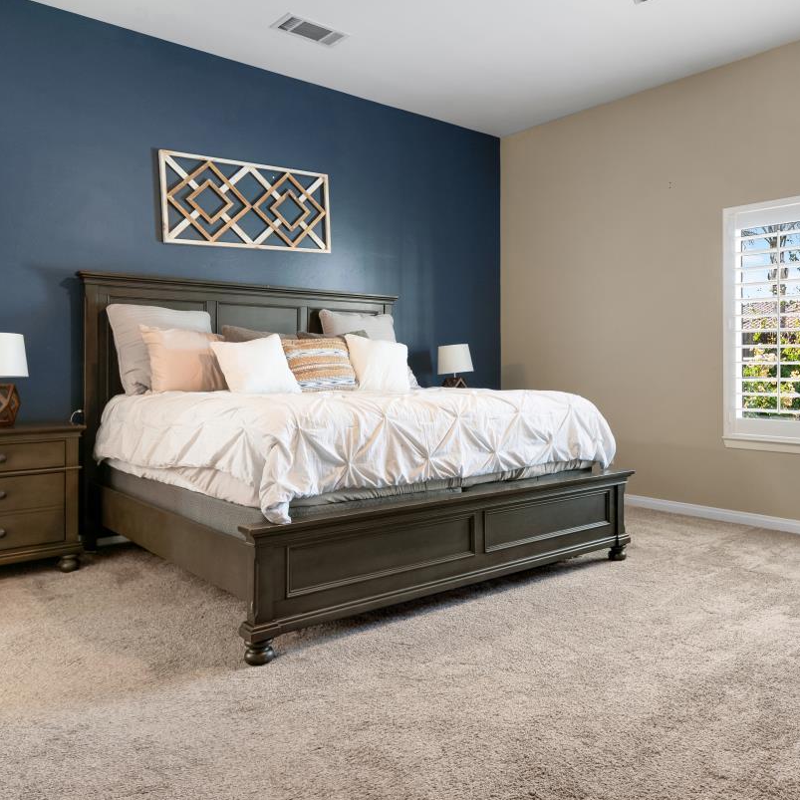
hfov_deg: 58.2
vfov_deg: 59.1
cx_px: 507
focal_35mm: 27
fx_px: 706
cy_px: 416
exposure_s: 1/80
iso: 100
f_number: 7.1
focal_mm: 17
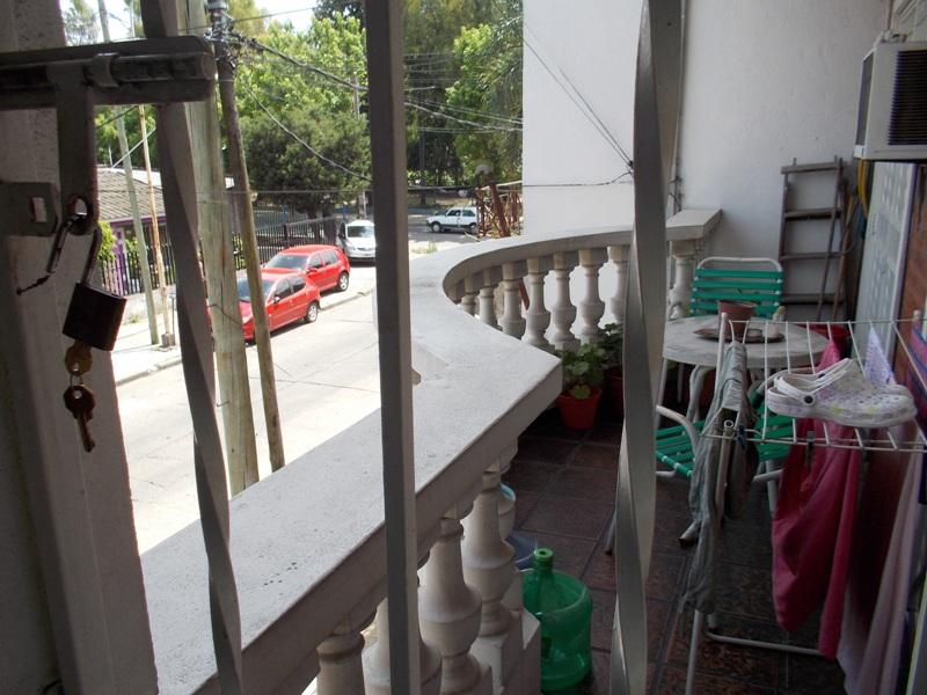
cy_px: 348
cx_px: 464
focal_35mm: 29
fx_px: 777
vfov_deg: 48.2
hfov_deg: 61.7
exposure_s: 1/320
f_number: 3.3
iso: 80
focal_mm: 4.1
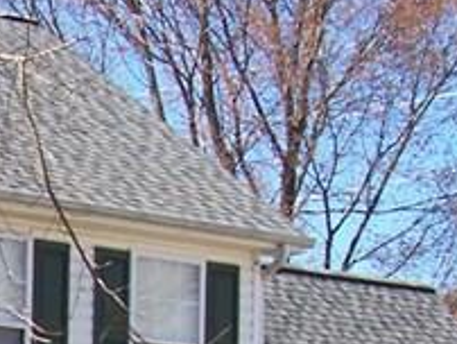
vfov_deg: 8.2
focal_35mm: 172
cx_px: -235
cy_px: 679
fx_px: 2273
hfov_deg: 11.0
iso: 80
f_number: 2.7
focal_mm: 5.6
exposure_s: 1/664
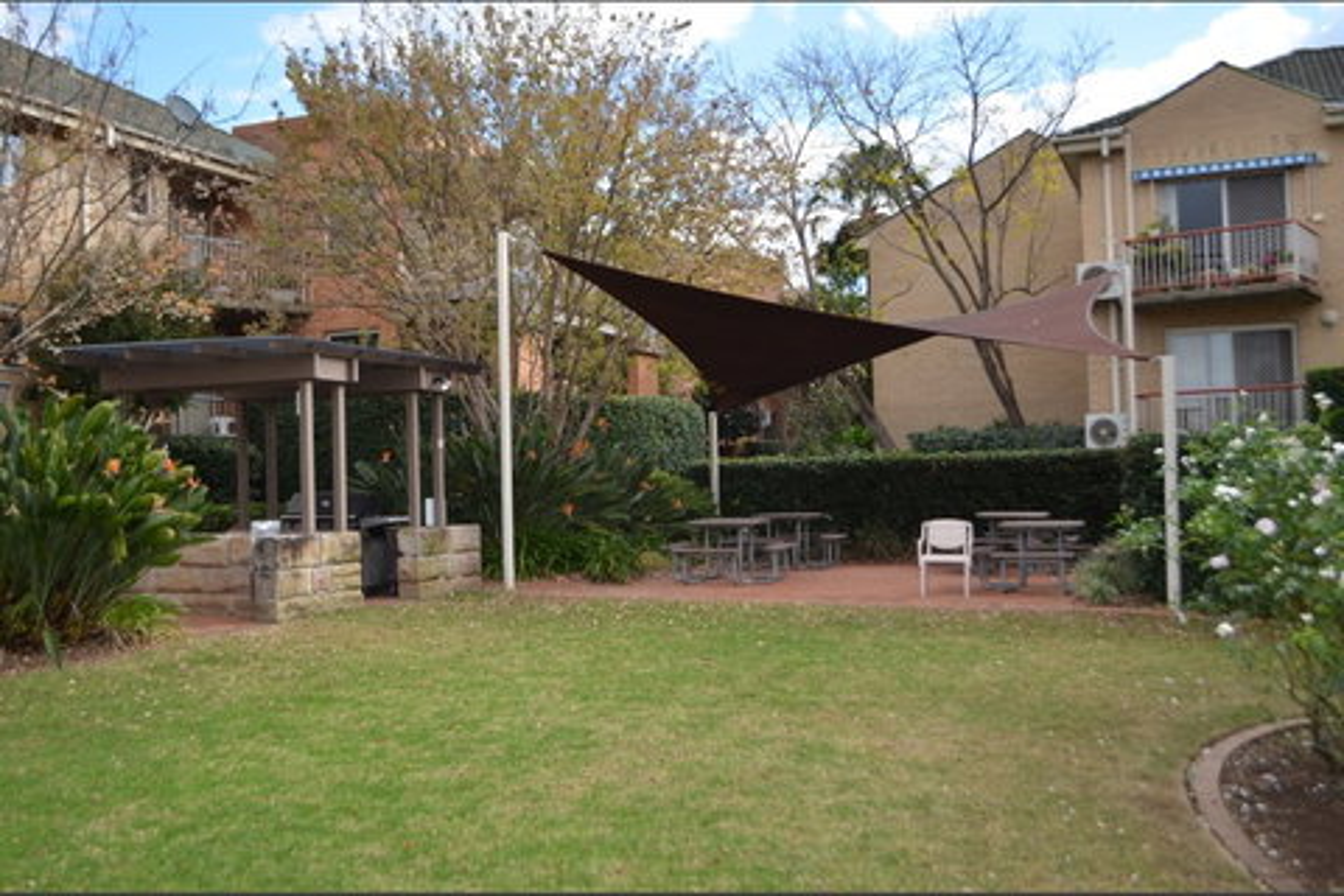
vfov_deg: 36.9
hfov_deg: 53.1
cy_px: 448
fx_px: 1344
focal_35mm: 36
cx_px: 672
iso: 100
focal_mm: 24
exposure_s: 1/250
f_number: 4
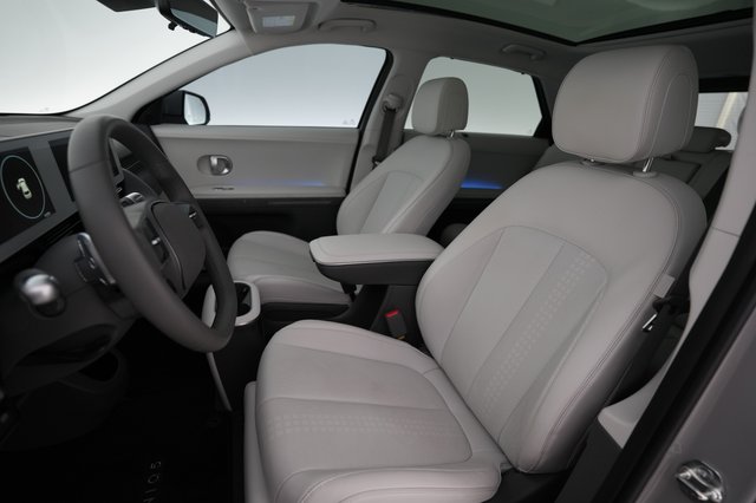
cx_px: 378
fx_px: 357
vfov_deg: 70.4
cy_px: 252
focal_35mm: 17
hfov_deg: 93.3
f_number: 2.8
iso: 640
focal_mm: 17
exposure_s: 1/30
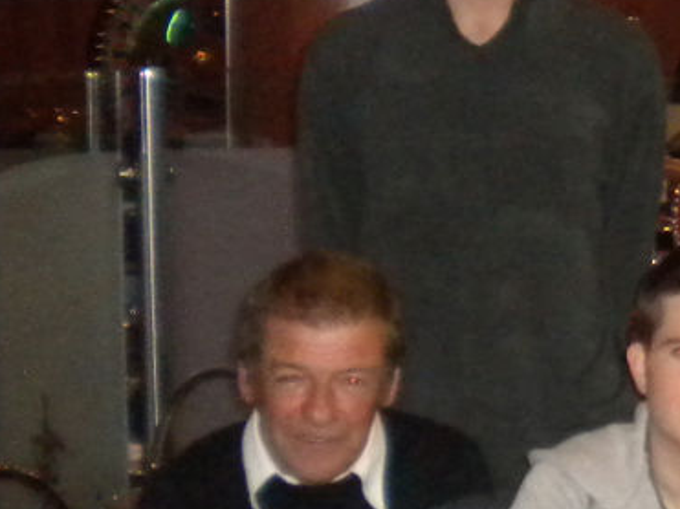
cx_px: 1138
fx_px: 2965
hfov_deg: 12.2
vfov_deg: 9.8
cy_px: 163
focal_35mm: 151
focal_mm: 6.3
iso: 487
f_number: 3.1
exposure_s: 1/30
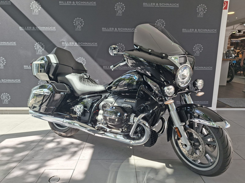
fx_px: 163
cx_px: 122
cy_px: 92
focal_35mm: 23
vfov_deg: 58.9
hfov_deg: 73.9
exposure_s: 1/172
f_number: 1.8
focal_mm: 5.54
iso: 40
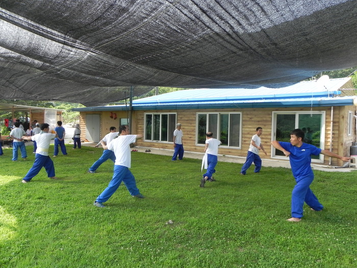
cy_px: 134
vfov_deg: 53.1
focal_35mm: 26
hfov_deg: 67.3
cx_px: 178
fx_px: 268
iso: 160
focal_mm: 4.6
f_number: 5
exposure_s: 1/140
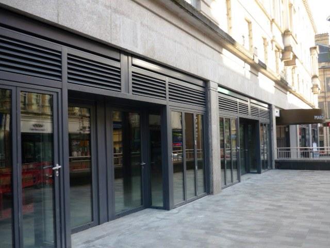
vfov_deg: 42.9
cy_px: 124
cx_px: 165
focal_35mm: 33
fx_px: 315
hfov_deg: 55.4
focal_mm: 5.5
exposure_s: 1/160
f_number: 2.8
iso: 100
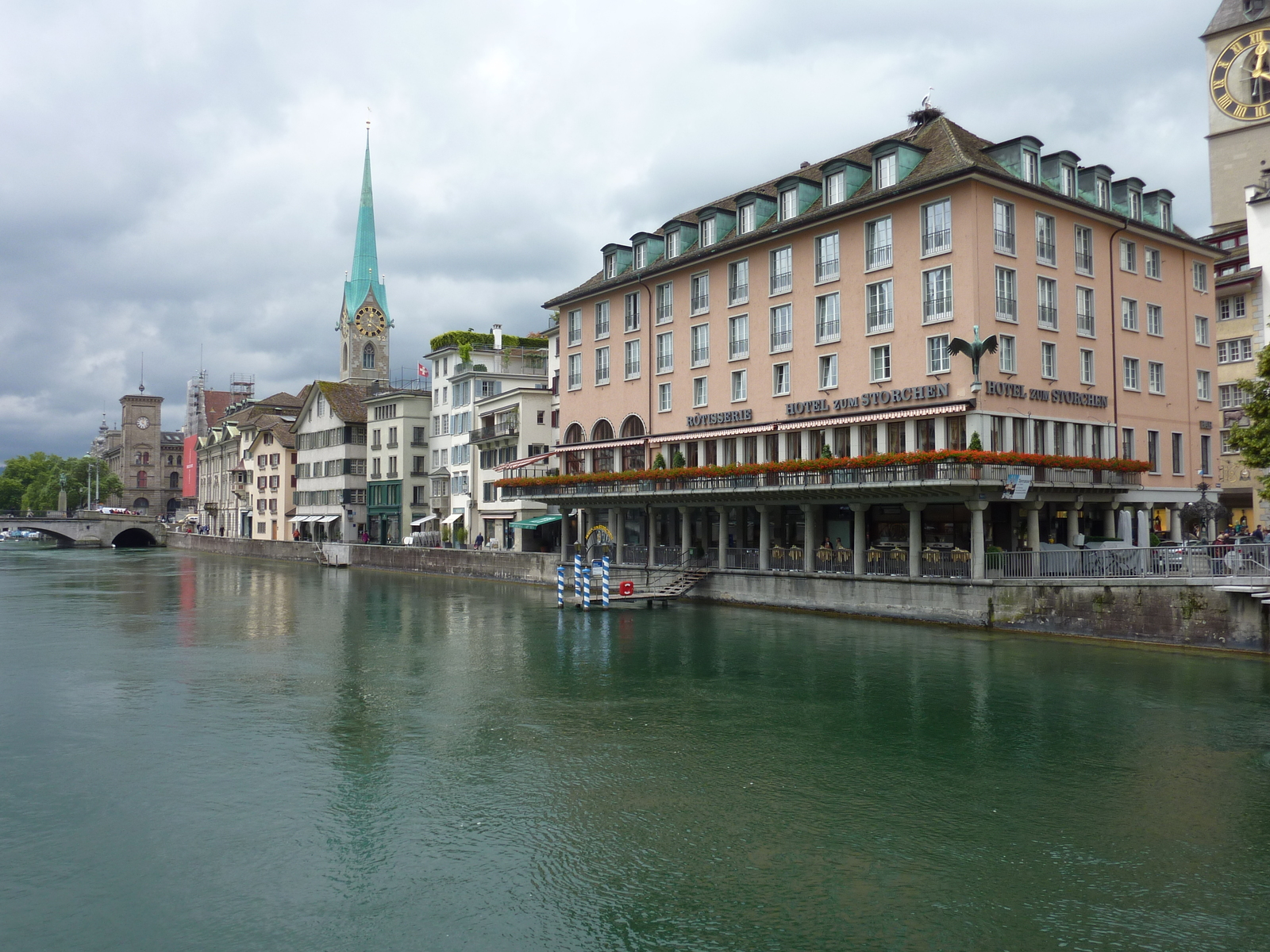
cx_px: 635
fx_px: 1064
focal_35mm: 29
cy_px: 476
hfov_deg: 61.7
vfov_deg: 48.2
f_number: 4
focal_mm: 4.7
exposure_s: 1/500
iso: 80
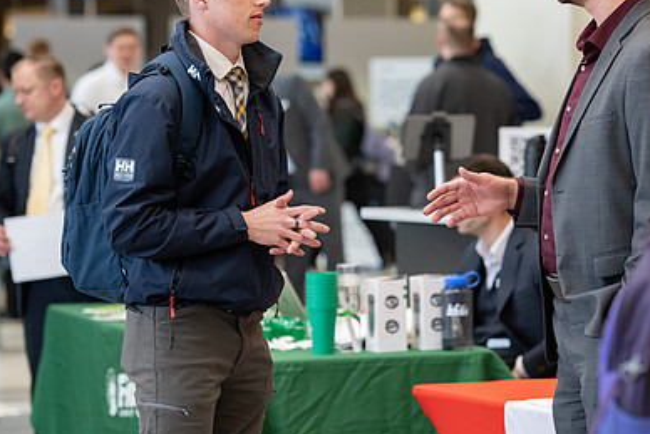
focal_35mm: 187
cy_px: 152
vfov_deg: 7.3
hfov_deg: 11.0
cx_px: 400
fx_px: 3377
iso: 2000
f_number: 3.5
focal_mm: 125
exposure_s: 1/250
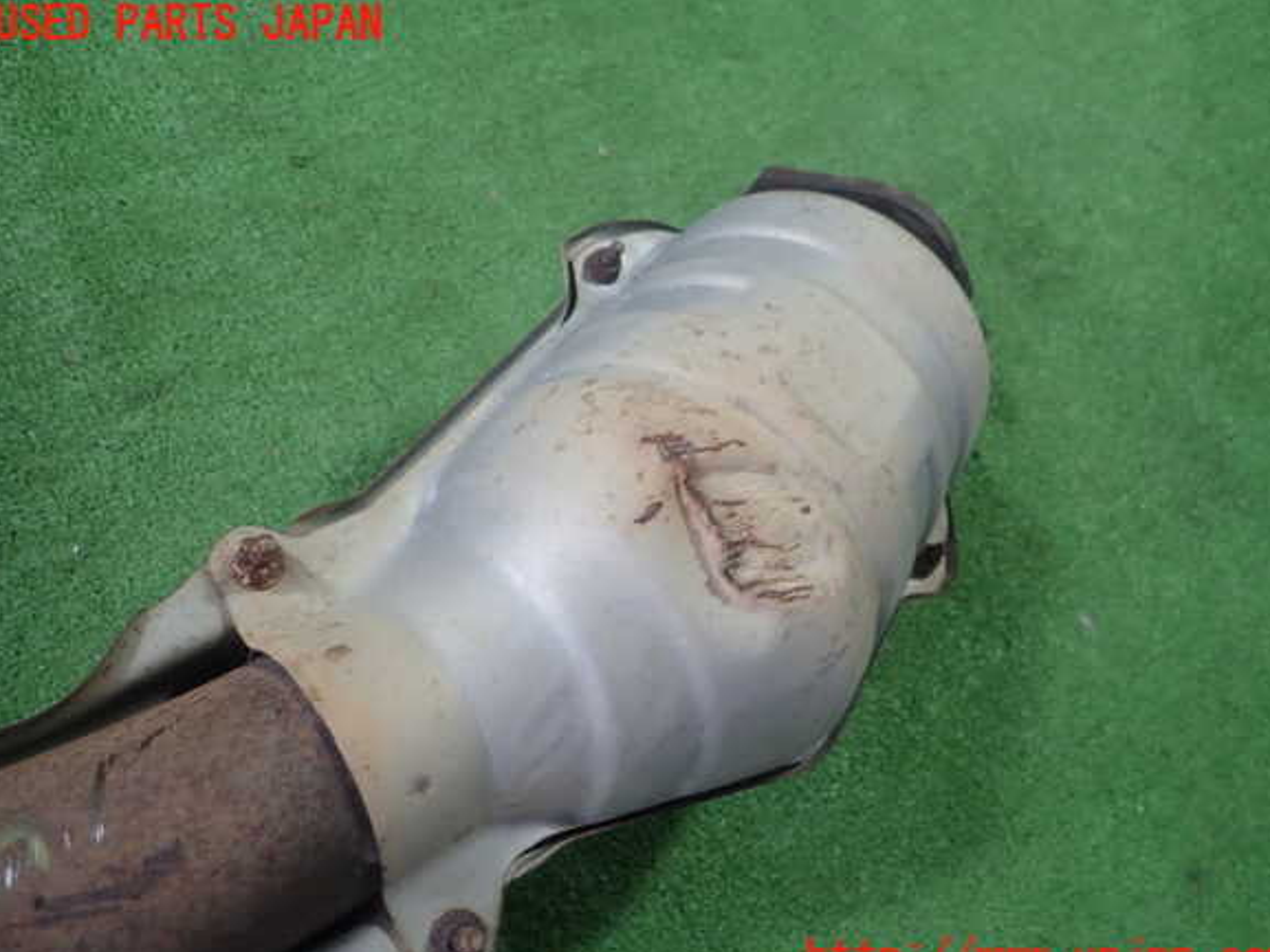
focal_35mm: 26
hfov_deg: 67.3
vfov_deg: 53.1
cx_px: 643
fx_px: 954
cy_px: 492
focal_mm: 4.5
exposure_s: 1/60
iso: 160
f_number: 2
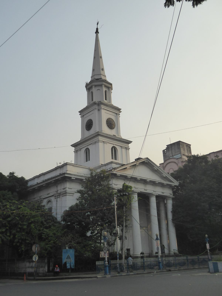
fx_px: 308
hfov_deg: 39.7
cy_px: 148
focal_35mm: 36
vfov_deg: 51.4
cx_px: 111
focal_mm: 6.3
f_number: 4
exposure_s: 1/640
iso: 160
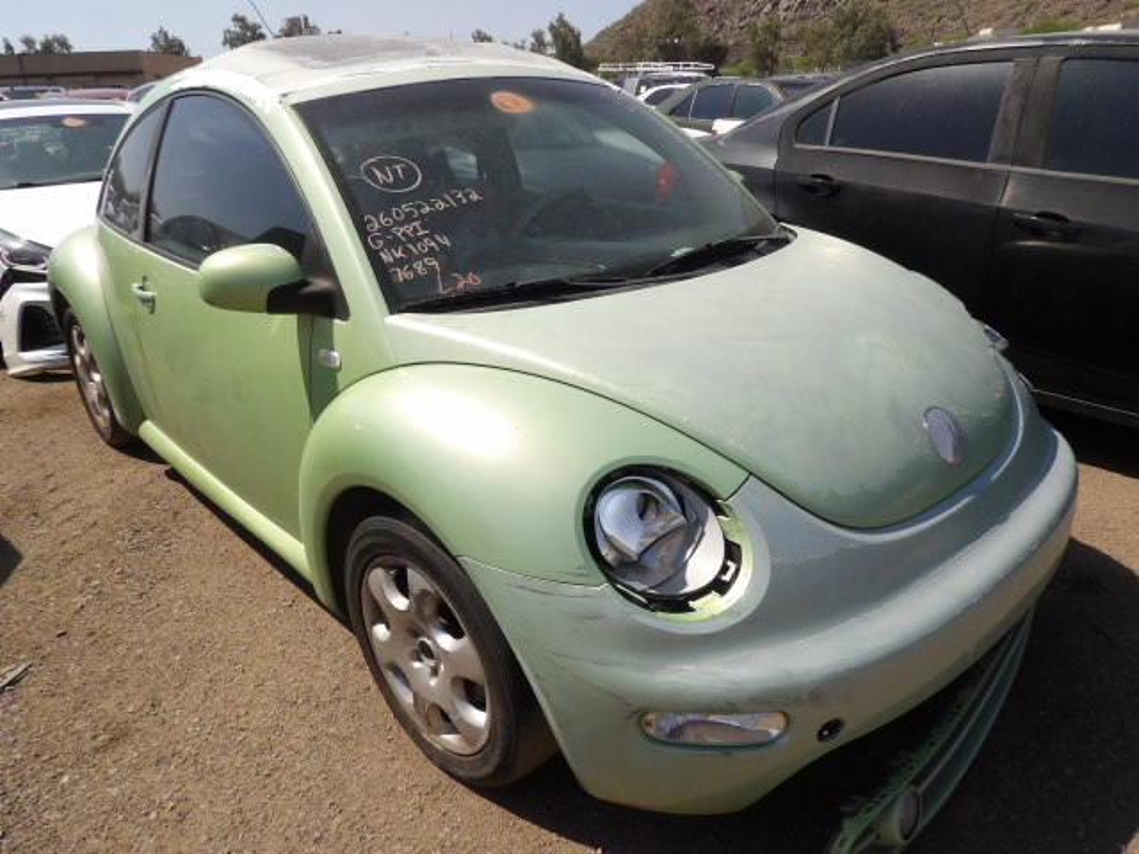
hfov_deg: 71.6
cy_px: 427
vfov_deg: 56.8
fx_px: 790
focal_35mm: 24
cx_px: 570
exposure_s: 1/599
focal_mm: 4.3
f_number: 5.6
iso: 100
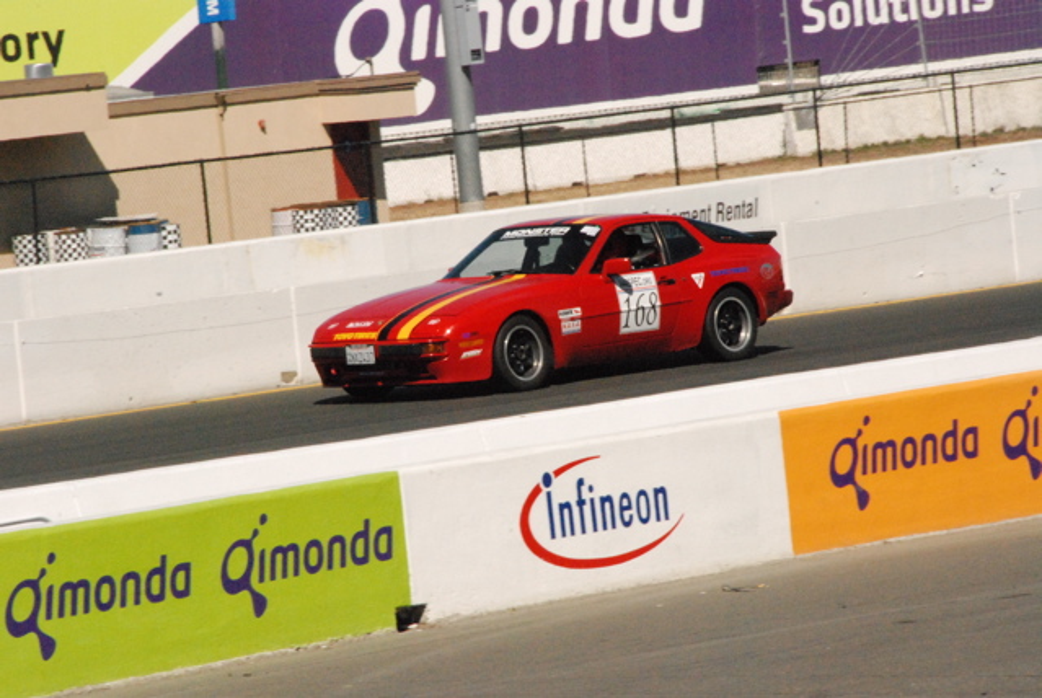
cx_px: 521
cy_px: 349
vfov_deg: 4.6
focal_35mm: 300
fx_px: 8695
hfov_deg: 6.9
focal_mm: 200
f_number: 29
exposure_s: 1/1000
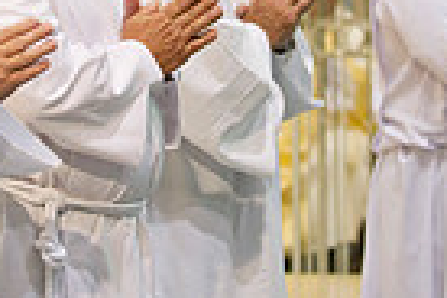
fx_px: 3663
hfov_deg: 7.0
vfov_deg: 4.6
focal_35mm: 295
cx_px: 139
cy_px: -42
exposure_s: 1/160
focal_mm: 70
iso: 2000
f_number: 2.8
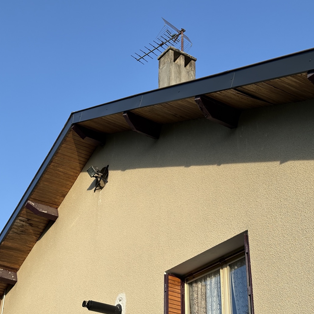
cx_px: 131
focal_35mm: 62
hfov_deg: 27.7
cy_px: 158
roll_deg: -1.5
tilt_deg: +32.9
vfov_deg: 27.7
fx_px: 636
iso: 32
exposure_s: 1/1218
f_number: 1.6
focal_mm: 5.96
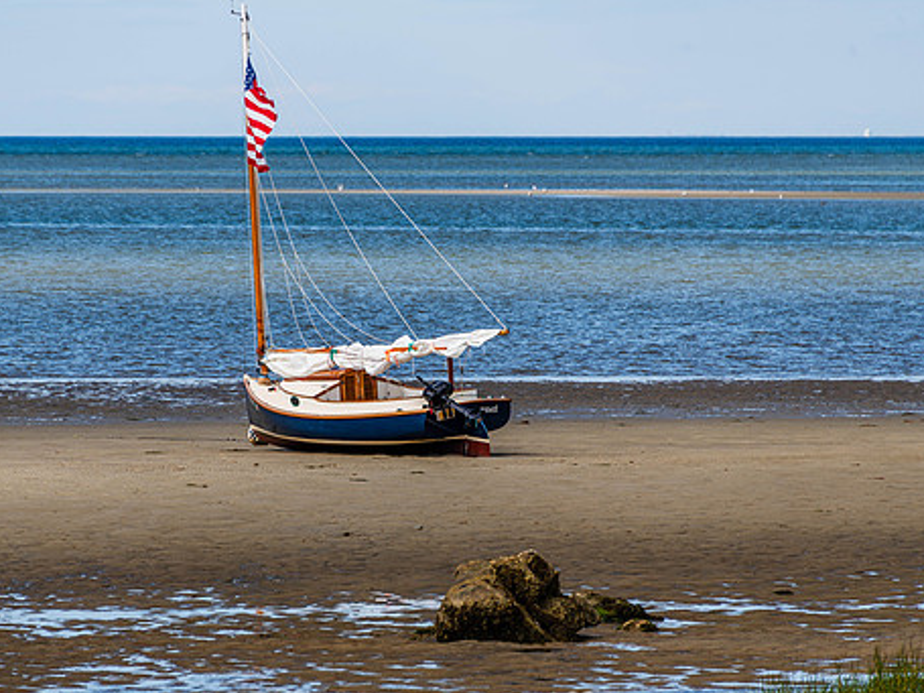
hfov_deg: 5.3
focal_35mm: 376
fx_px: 10034
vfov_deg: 4.0
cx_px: 353
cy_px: 353
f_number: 8
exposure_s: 1/250
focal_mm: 300
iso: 64
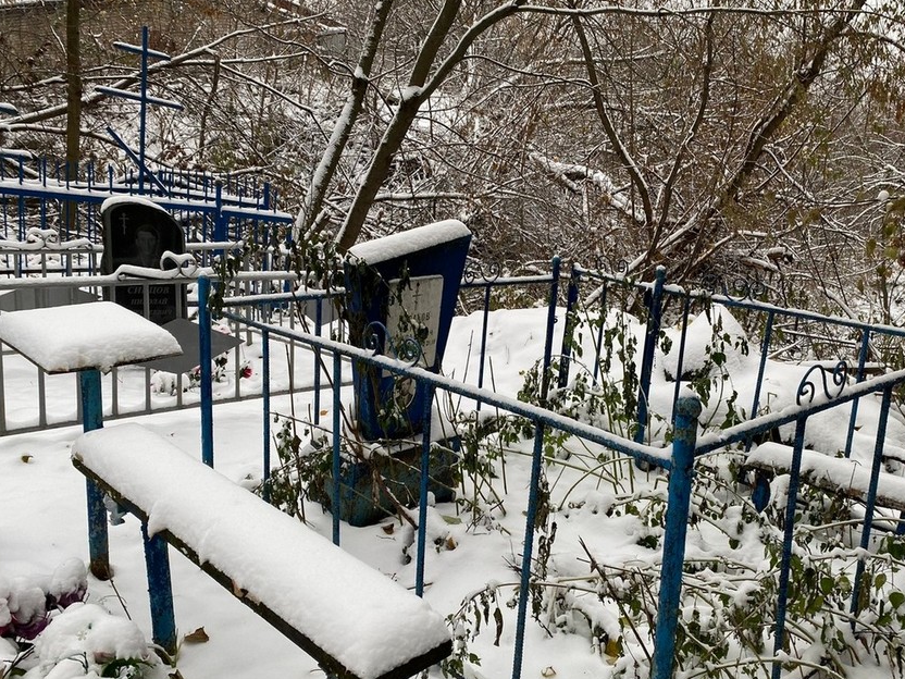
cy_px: 379
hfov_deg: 56.7
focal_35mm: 32
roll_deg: -0.7
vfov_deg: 44.1
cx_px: 501
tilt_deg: -7.3
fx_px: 837
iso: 32
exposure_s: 1/122
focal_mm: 4.25
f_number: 1.8
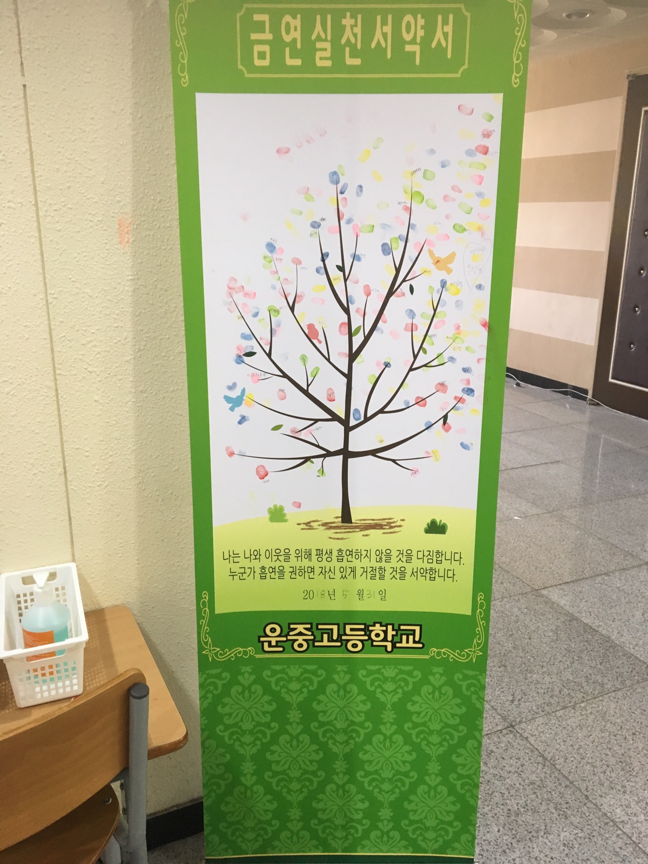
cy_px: 432
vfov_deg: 61.7
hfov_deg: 48.2
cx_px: 324
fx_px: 724
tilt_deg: -16.1
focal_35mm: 29
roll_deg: -0.5
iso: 100
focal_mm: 4.15
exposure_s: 1/30
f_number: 2.2
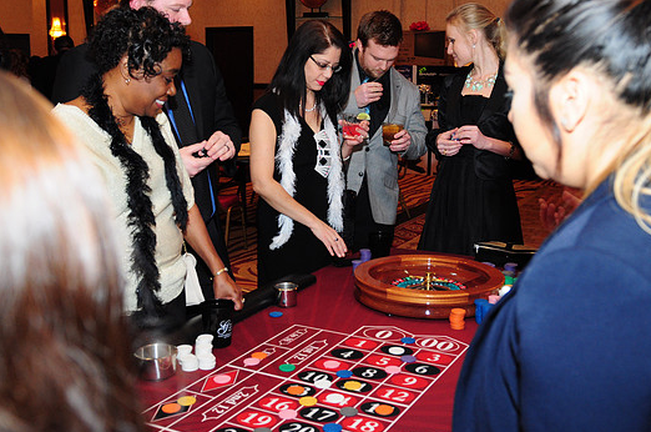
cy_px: 197
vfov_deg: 33.3
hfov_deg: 48.5
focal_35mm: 40
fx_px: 722
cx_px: 338
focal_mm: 24
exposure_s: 1/60
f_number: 4
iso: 800
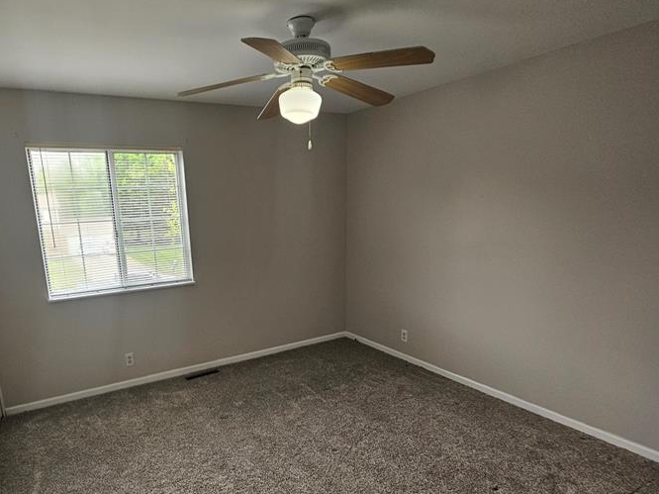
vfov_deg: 65.1
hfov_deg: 80.5
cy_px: 305
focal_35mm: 20
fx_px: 381
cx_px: 254
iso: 64
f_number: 2.2
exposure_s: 1/60
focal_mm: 2.2
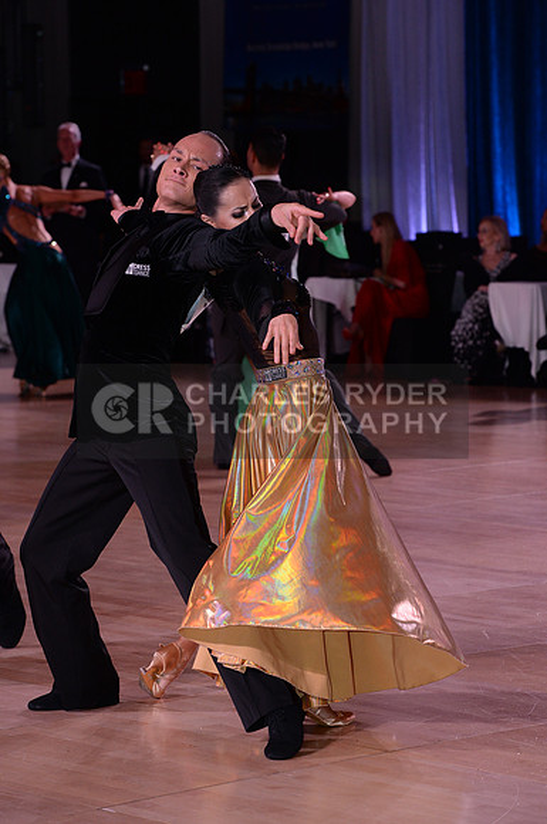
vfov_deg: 15.2
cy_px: 412
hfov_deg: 10.1
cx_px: 274
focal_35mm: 135
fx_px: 3086
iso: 2000
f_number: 7.1
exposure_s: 1/250
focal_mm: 135
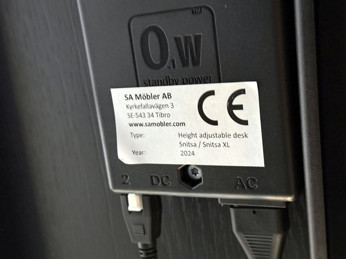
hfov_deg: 39.7
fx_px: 480
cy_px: 130
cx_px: 173
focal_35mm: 48
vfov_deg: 30.3
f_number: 1.78
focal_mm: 6.76
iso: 500
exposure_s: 1/30
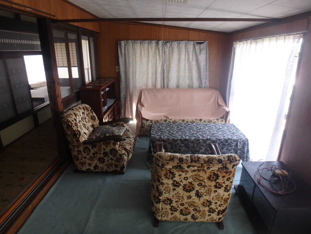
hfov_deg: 79.0
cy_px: 117
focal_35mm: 21
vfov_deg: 63.4
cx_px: 156
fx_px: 189
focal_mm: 3.7
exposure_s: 1/30
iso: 200
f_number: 3.5
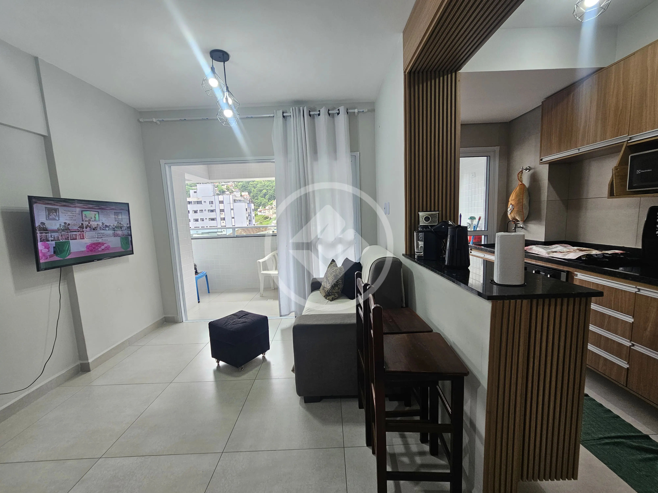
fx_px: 247
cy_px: 246
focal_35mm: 13
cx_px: 329
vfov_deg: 89.9
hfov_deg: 106.2
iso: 64
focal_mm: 2.2
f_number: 2.2
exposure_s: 1/60
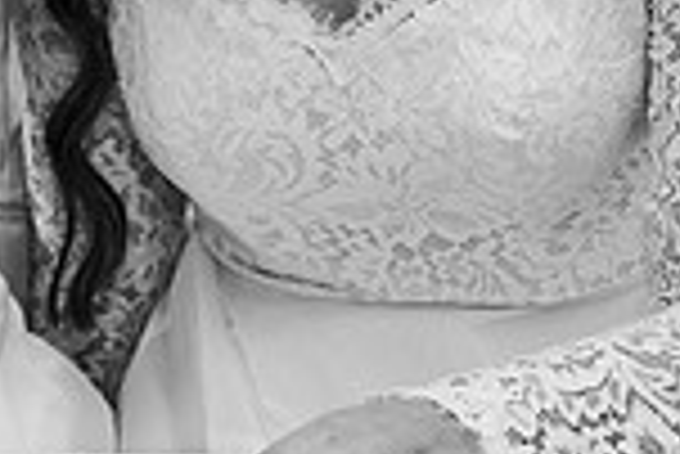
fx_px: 3554
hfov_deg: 10.8
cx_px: 32
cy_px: -94
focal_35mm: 188
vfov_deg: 7.3
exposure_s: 1/200
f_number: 3.2
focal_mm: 49
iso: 500
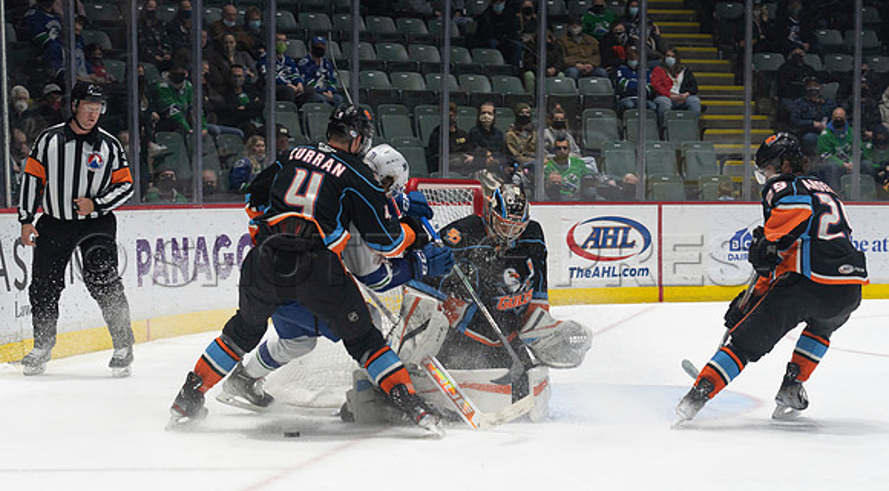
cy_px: 302
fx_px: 2160
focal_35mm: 92
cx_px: 471
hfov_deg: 23.3
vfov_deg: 12.9
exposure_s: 1/800
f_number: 4
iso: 1600
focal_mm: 70
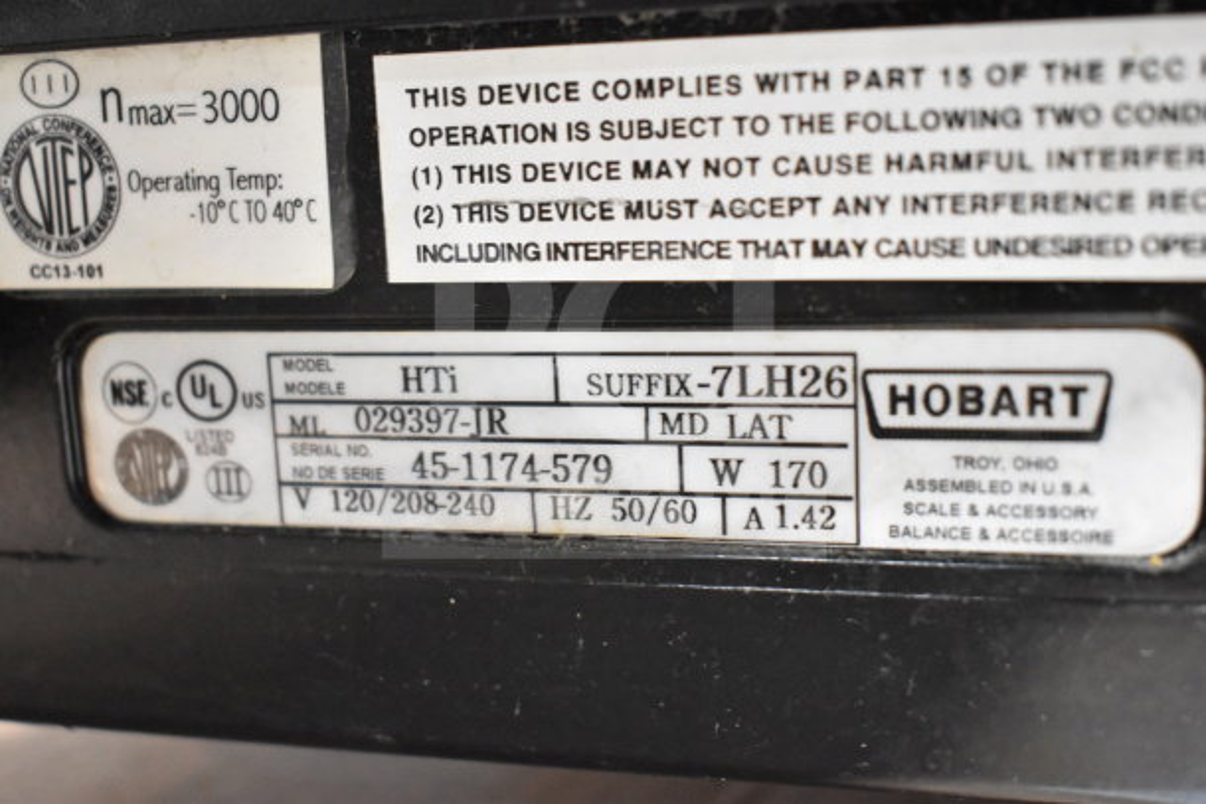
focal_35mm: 48
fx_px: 1608
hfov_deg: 41.1
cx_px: 603
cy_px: 402
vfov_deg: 28.1
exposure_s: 1/80
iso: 6400
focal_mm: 32
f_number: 4.5
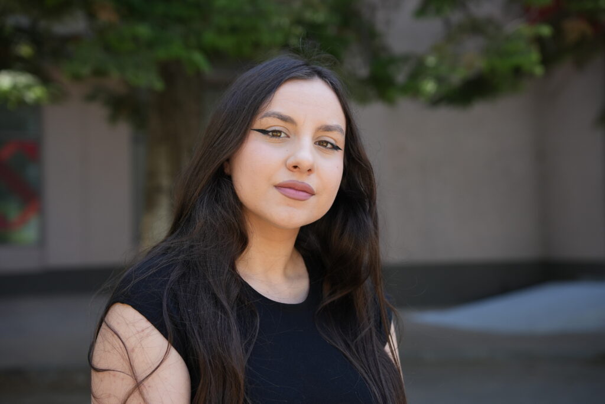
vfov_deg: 21.9
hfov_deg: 32.4
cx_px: 302
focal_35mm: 62
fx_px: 1042
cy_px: 202
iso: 640
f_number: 4
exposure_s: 1/800
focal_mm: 62
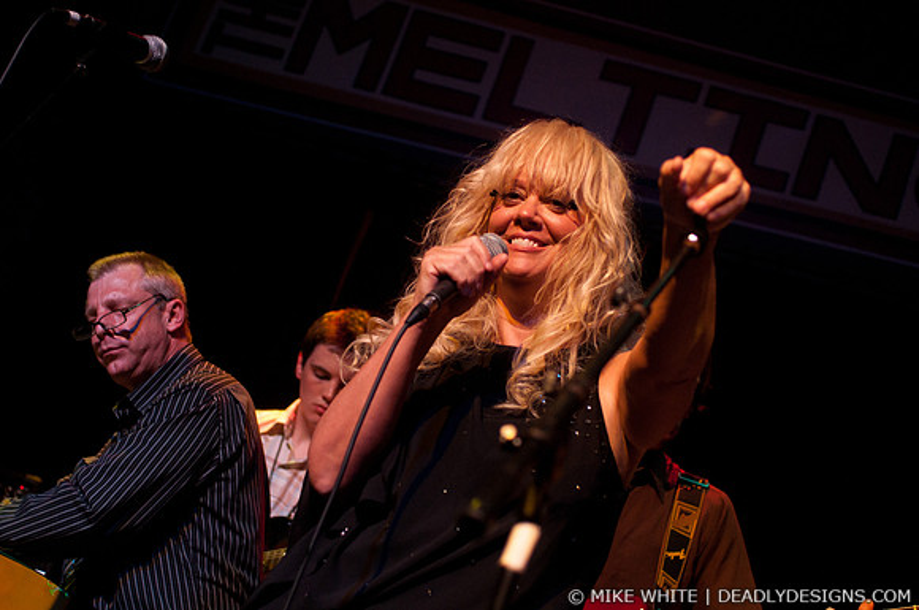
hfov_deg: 28.1
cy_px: 305
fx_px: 1835
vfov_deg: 18.9
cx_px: 460
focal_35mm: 72
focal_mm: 48
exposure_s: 1/200
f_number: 2.8
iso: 1000
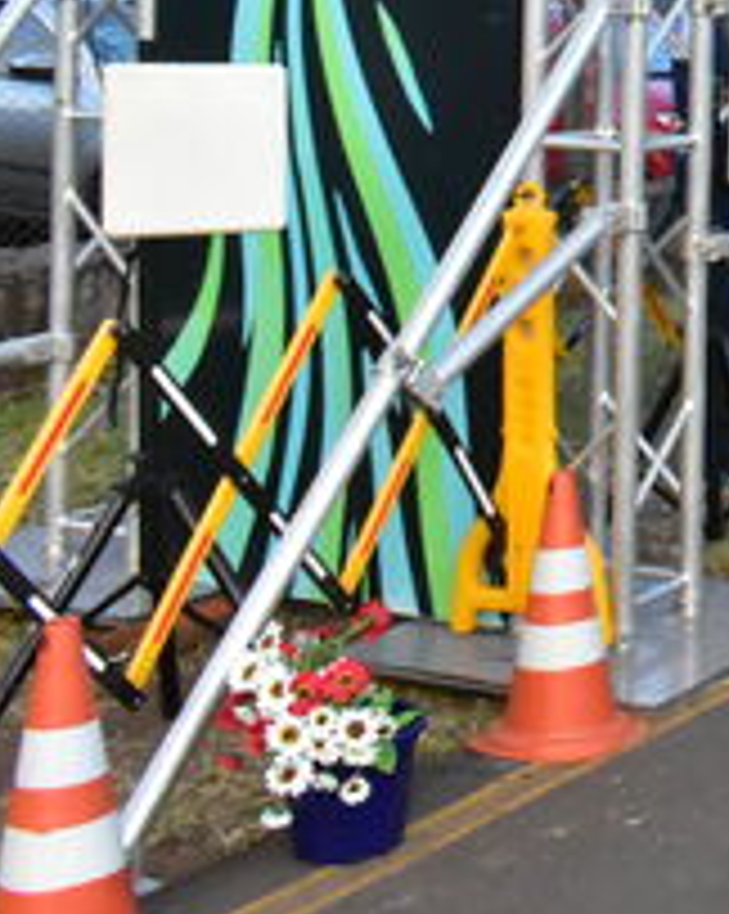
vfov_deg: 24.6
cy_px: 68
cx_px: 1251
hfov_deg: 17.2
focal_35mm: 75
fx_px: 2026
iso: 8000
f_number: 16
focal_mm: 18
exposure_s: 1/250
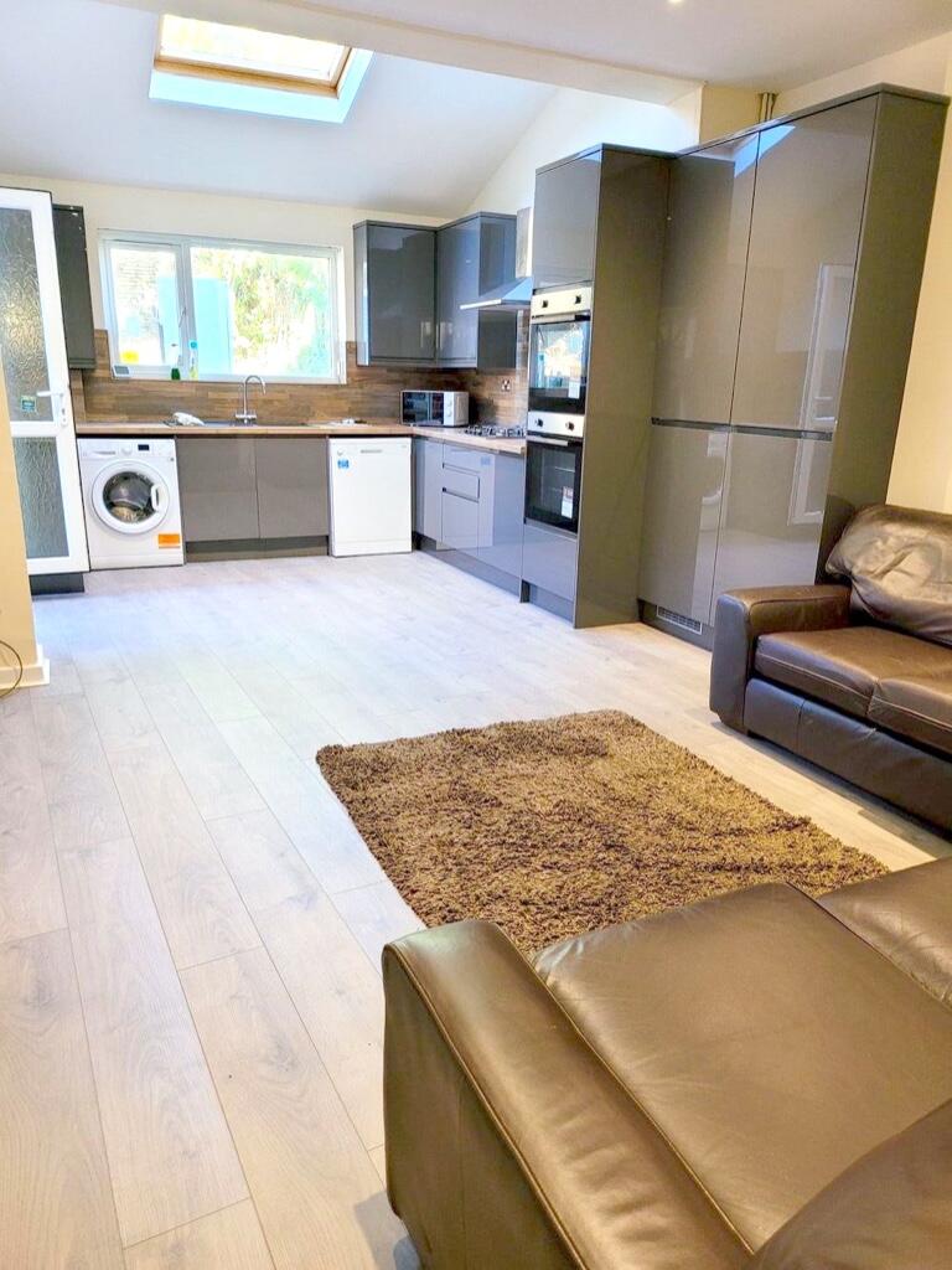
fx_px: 953
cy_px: 635
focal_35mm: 26
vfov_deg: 67.3
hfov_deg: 53.1
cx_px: 476
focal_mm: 5
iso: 250
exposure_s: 1/50
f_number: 1.8
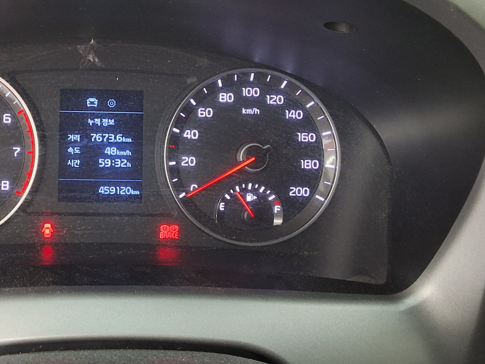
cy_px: 122
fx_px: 673
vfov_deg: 30.1
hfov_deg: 38.2
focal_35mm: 48
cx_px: 100
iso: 200
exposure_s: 1/30
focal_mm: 2.91
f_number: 1.9
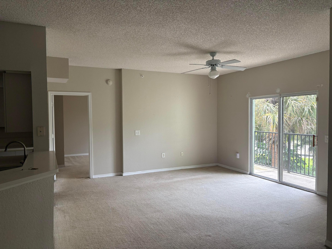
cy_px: 124
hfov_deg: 67.3
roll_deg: +0.0
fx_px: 249
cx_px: 166
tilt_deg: -2.2
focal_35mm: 26
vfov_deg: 53.1
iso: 125
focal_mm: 5.96
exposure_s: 1/114
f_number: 1.6
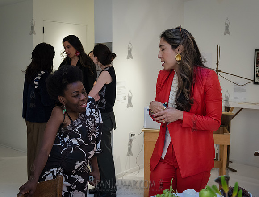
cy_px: 93
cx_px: 125
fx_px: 329
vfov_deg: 33.4
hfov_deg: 43.0
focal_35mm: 44
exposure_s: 1/250
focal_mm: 38
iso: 1600
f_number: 4.5
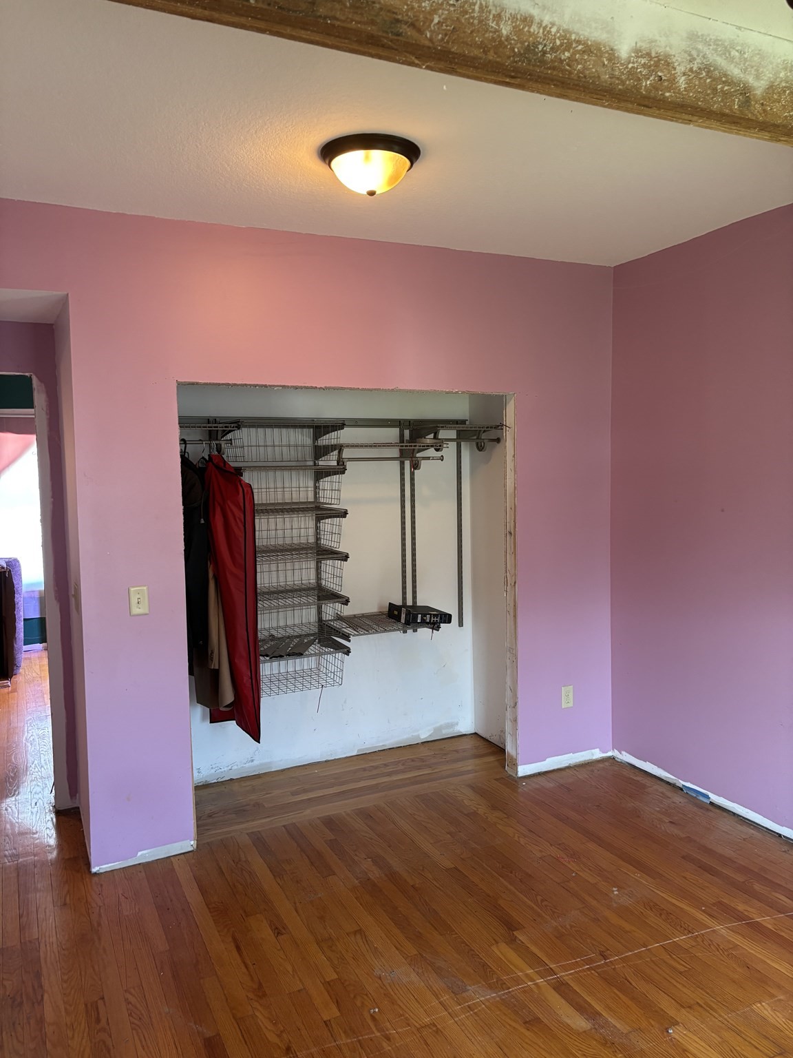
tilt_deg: -0.5
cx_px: 396
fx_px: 794
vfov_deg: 67.3
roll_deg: +1.5
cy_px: 529
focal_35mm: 26
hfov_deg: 53.1
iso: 200
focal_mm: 5.96
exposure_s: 1/60
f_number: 1.6
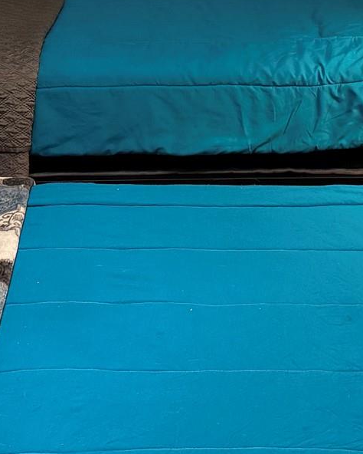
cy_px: -35
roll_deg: +0.3
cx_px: 217
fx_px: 1087
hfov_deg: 18.9
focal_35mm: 81
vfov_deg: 22.3
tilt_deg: -12.5
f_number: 1.78
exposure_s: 1/60
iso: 250
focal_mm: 6.76
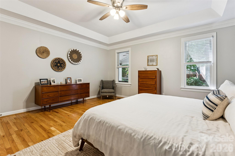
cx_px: 118
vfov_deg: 72.7
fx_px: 106
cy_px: 78
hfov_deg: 95.7
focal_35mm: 16
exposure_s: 1.6
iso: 100
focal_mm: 16.3
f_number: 13
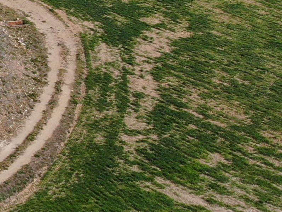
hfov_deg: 13.7
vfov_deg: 11.9
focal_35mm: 122
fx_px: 994
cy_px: -36
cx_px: -289
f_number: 2.8
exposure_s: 1/800
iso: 100
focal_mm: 4.5
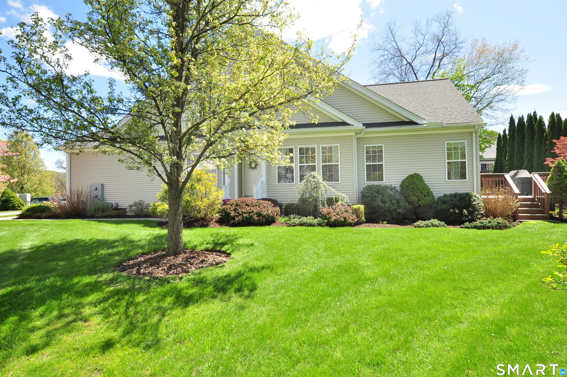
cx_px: 287
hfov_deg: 82.6
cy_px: 182
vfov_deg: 60.5
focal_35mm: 21
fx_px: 323
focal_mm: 13
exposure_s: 1/160
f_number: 9
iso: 250
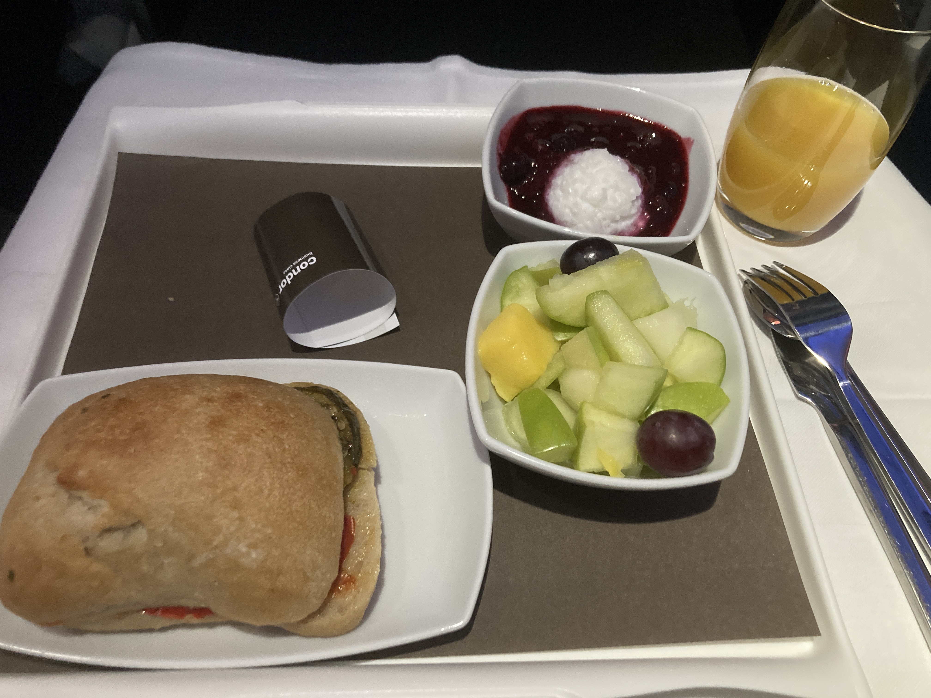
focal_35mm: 28
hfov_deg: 63.4
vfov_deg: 49.7
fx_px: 753
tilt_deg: -54.3
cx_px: 466
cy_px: 349
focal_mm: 3.99
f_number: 1.8
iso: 500
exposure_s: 1/30
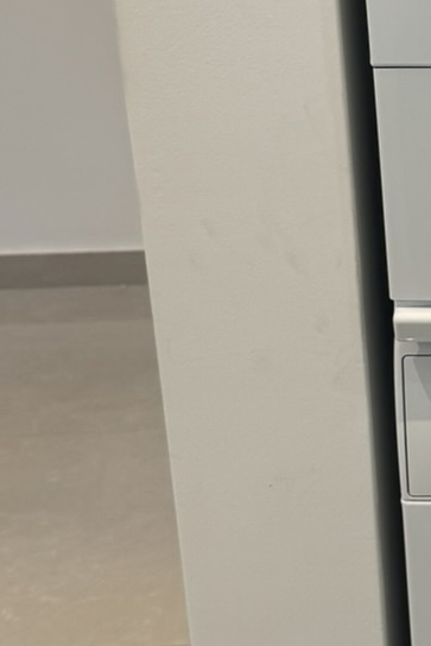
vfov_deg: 21.4
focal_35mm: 94
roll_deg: +0.5
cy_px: 140
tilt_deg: -19.2
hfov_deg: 13.7
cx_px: 647
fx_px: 1687
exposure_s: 1/100
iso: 80
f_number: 1.78
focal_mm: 6.76
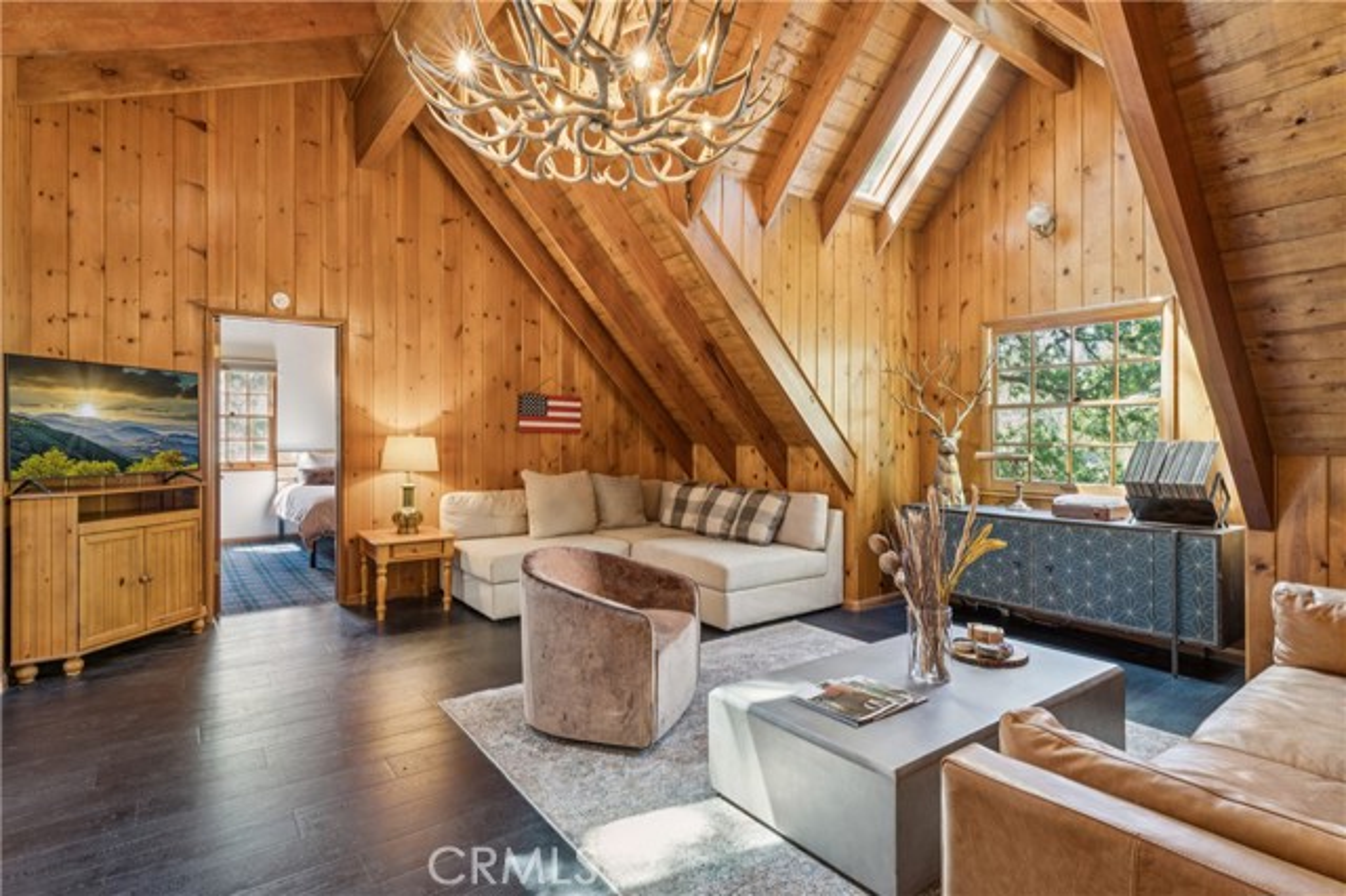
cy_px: 448
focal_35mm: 18
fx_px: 669
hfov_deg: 90.4
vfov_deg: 67.6
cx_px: 673
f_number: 13
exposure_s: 2.5
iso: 100
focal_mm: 17.9
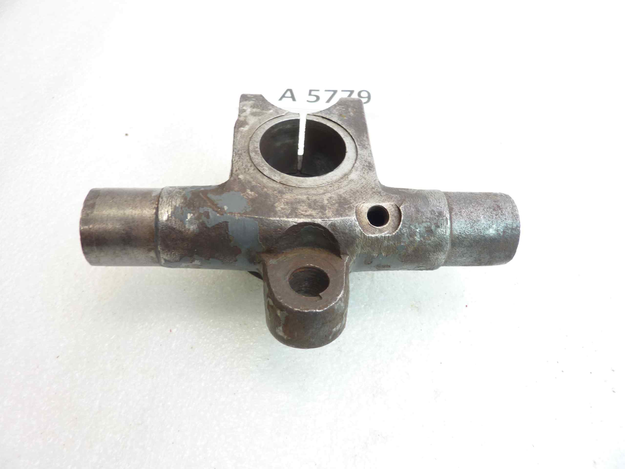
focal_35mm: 25
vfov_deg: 54.9
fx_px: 451
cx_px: 312
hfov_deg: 69.4
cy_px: 234
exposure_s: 1/10
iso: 80
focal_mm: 4.1
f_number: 3.3
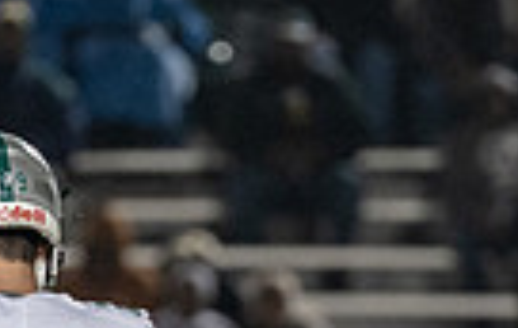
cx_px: 246
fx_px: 14830
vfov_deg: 1.3
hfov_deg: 2.0
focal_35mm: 1047
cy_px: 528
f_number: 2.8
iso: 3200
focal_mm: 200
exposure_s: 1/1250
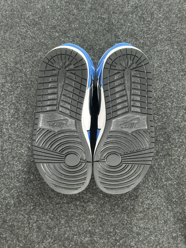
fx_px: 344
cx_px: 93
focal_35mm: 48
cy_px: 124
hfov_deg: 30.3
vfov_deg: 39.7
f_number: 1.78
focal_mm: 6.86
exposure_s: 1/25
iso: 400
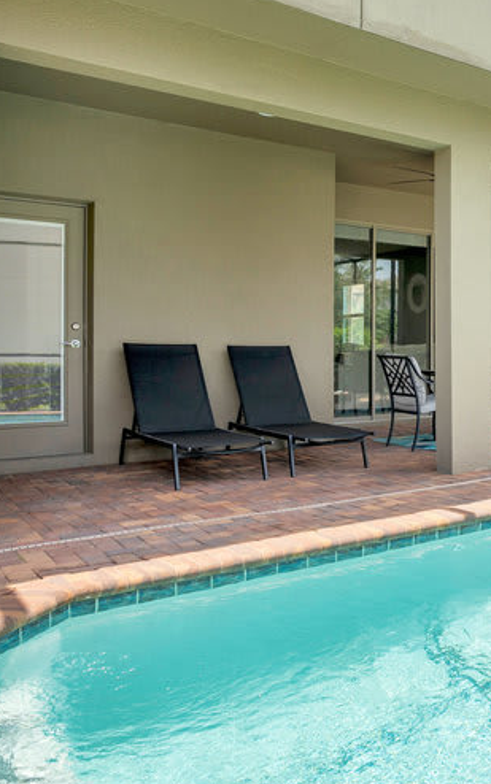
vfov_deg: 57.9
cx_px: 609
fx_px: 706
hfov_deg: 31.3
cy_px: 331
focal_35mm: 33
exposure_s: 1/250
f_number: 5.6
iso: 100
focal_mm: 16
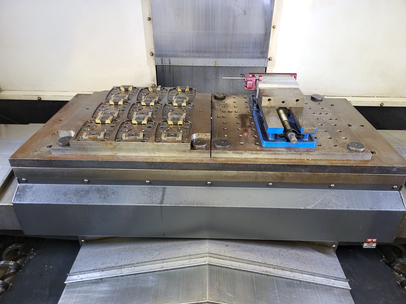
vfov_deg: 53.1
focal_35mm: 26
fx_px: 305
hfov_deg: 67.3
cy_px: 152
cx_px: 203
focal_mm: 5.4
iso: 400
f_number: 1.8
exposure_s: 1/40
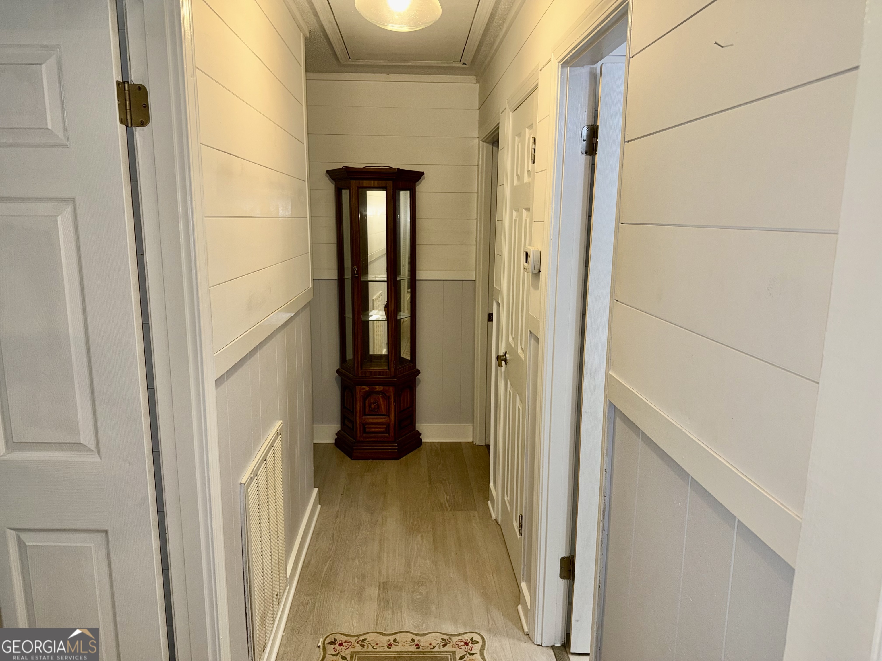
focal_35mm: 24
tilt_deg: -9.9
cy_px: 330
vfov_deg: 56.8
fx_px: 612
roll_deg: -0.8
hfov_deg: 71.6
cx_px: 441
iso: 50
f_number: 1.78
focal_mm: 6.76
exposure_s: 1/30
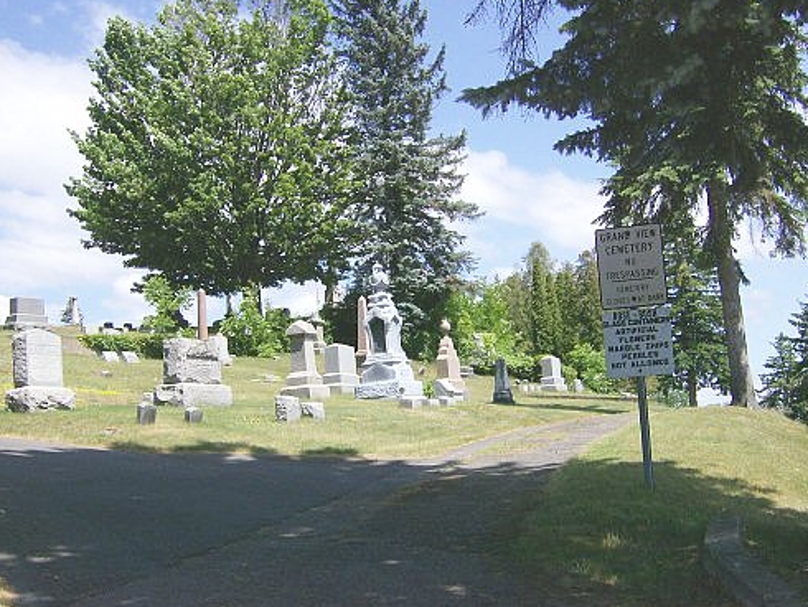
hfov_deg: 40.4
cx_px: 392
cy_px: 322
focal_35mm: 47
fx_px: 1098
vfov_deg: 30.9
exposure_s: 1/663
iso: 100
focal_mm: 6
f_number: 4.7
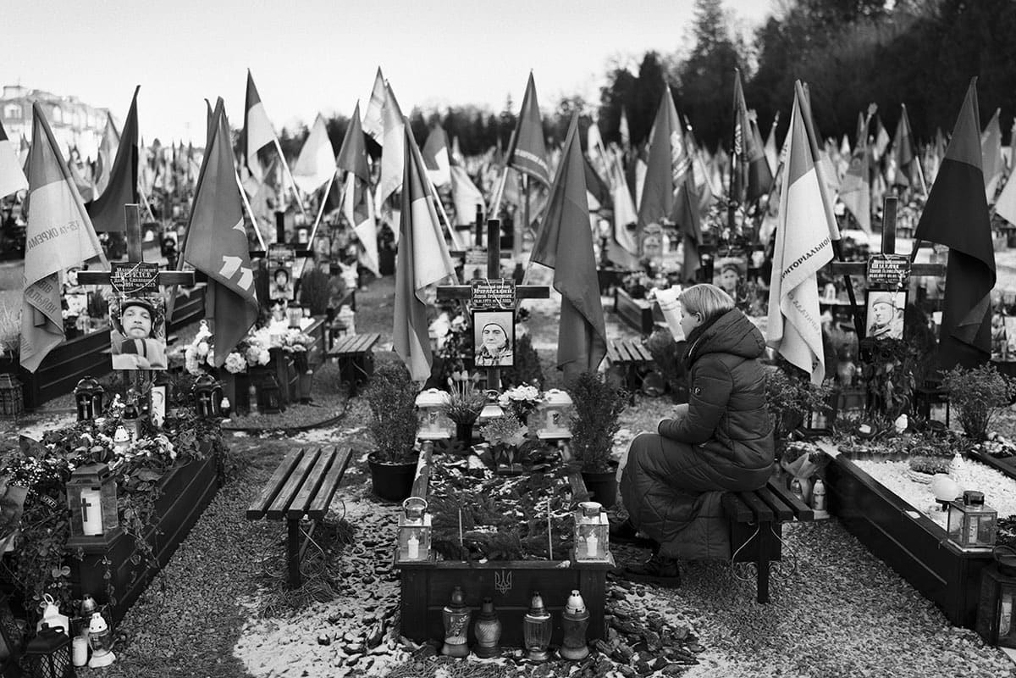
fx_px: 988
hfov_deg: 54.4
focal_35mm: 35
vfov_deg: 37.9
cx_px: 508
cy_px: 339
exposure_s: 1/800
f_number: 1.4
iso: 100
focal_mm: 35
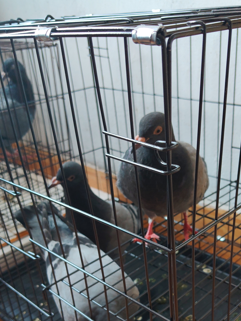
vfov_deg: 45.1
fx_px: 371
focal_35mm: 40
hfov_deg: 35.7
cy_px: 242
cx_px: 154
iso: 184
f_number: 1.88
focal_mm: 4.82
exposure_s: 1/33.3
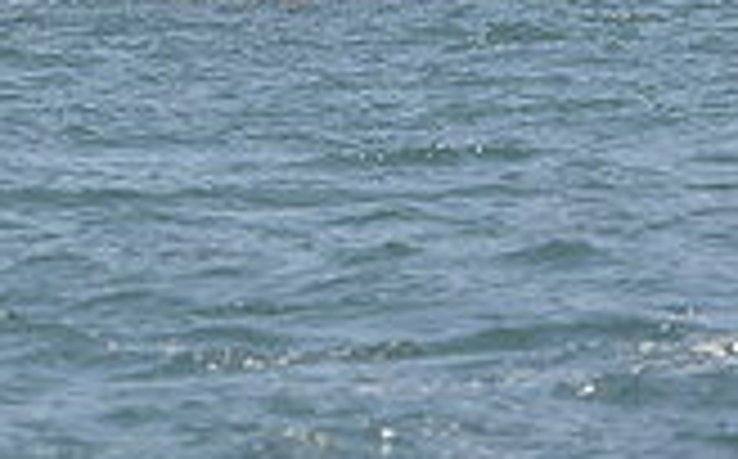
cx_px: 38
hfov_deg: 2.4
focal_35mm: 866
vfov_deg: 1.5
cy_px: -734
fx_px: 17394
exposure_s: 1/1000
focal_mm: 240
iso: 280
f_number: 8
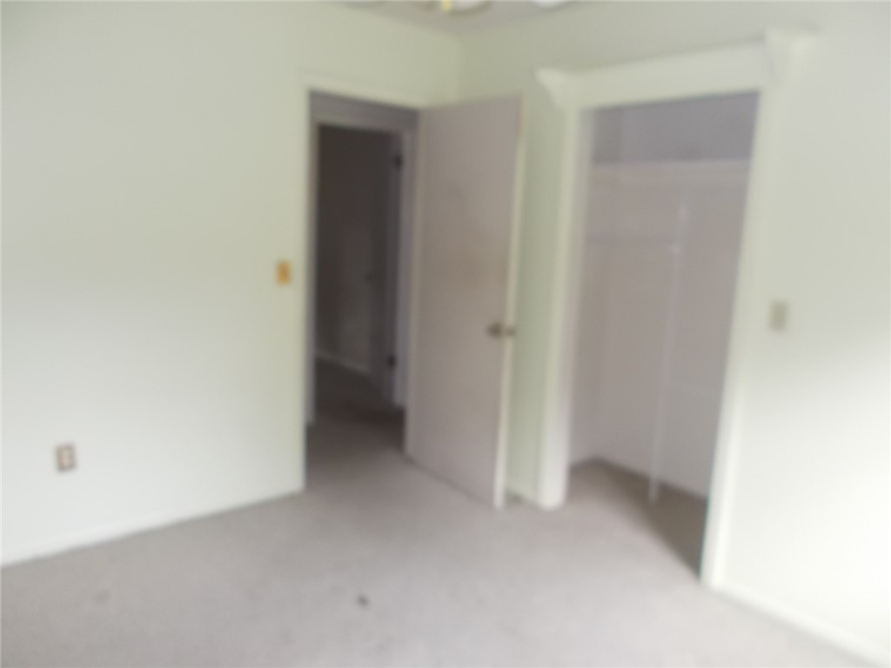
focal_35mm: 26
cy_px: 334
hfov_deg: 67.3
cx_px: 446
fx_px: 669
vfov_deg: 53.1
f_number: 3.2
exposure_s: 1/25
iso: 200
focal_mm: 4.6
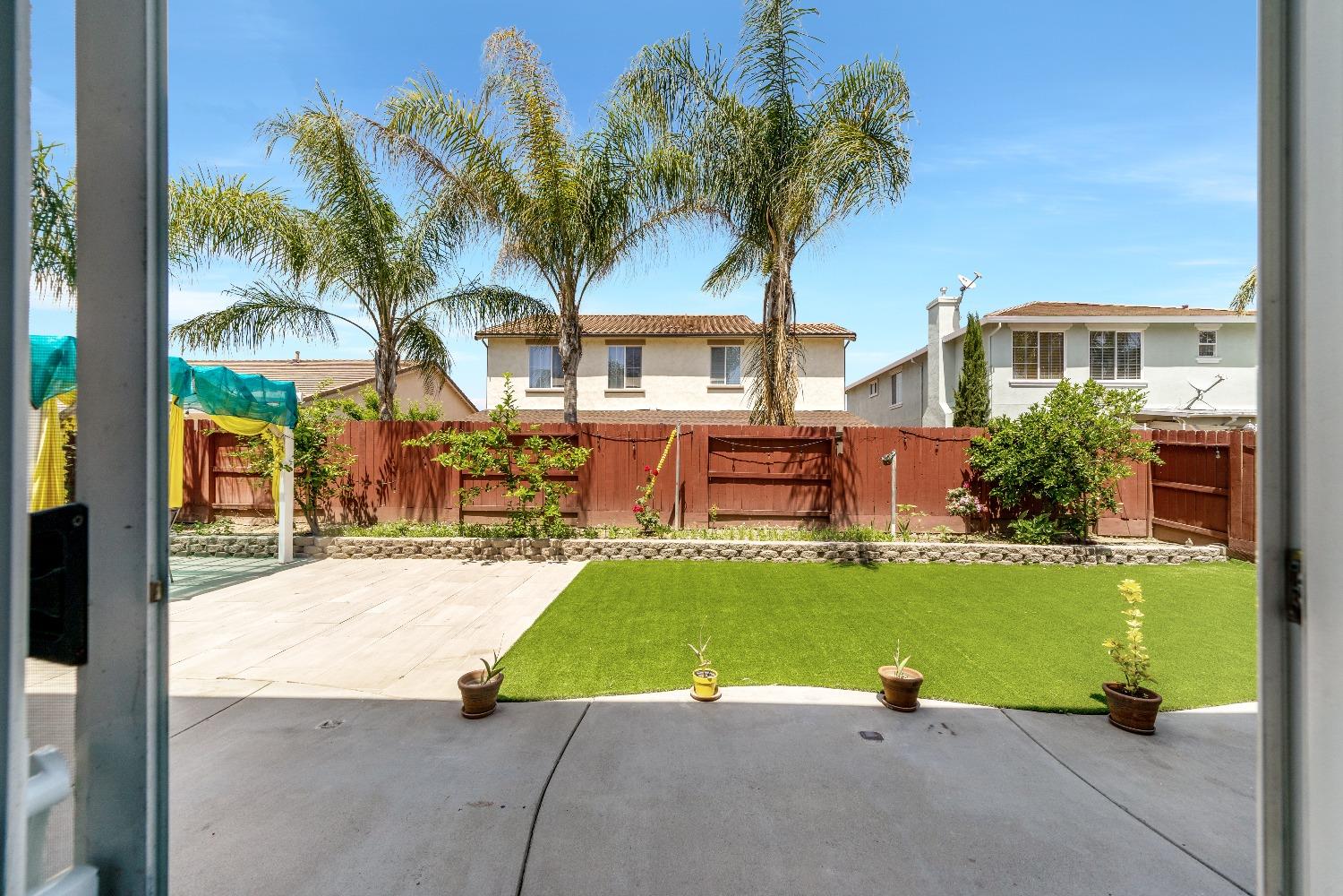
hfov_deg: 112.6
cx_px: 672
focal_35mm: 12
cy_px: 448
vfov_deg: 90.0
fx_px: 448
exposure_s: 1/160
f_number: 10
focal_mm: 12
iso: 100
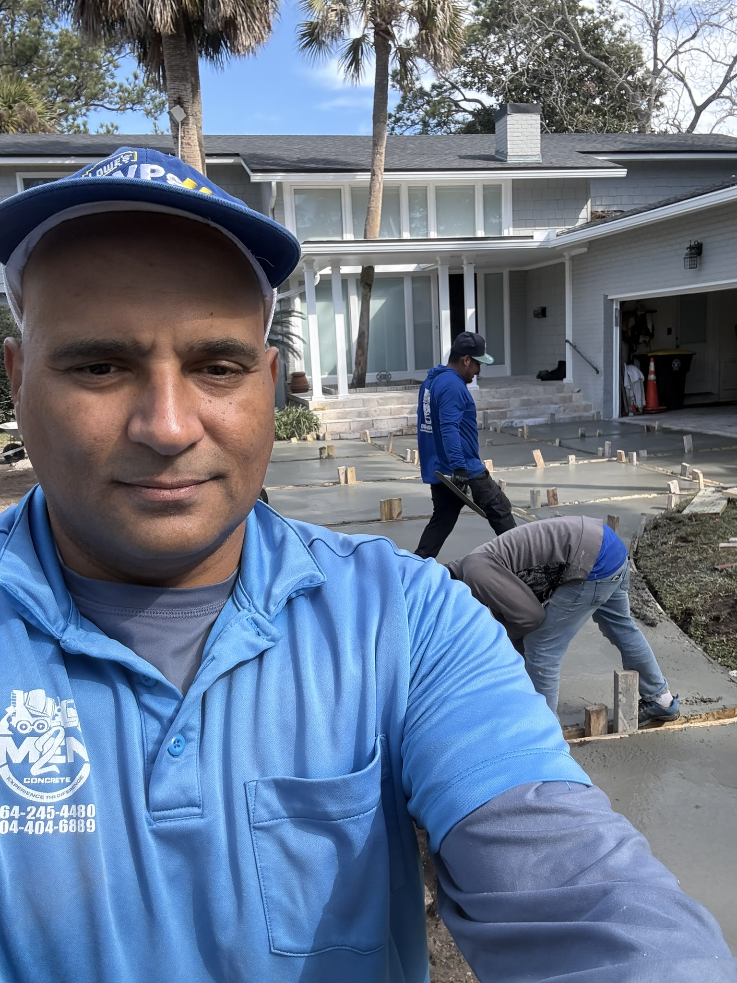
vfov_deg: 60.0
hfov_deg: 46.8
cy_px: 492
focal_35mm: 30
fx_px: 852
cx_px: 368
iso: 40
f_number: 1.9
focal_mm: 2.69
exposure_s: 1/349
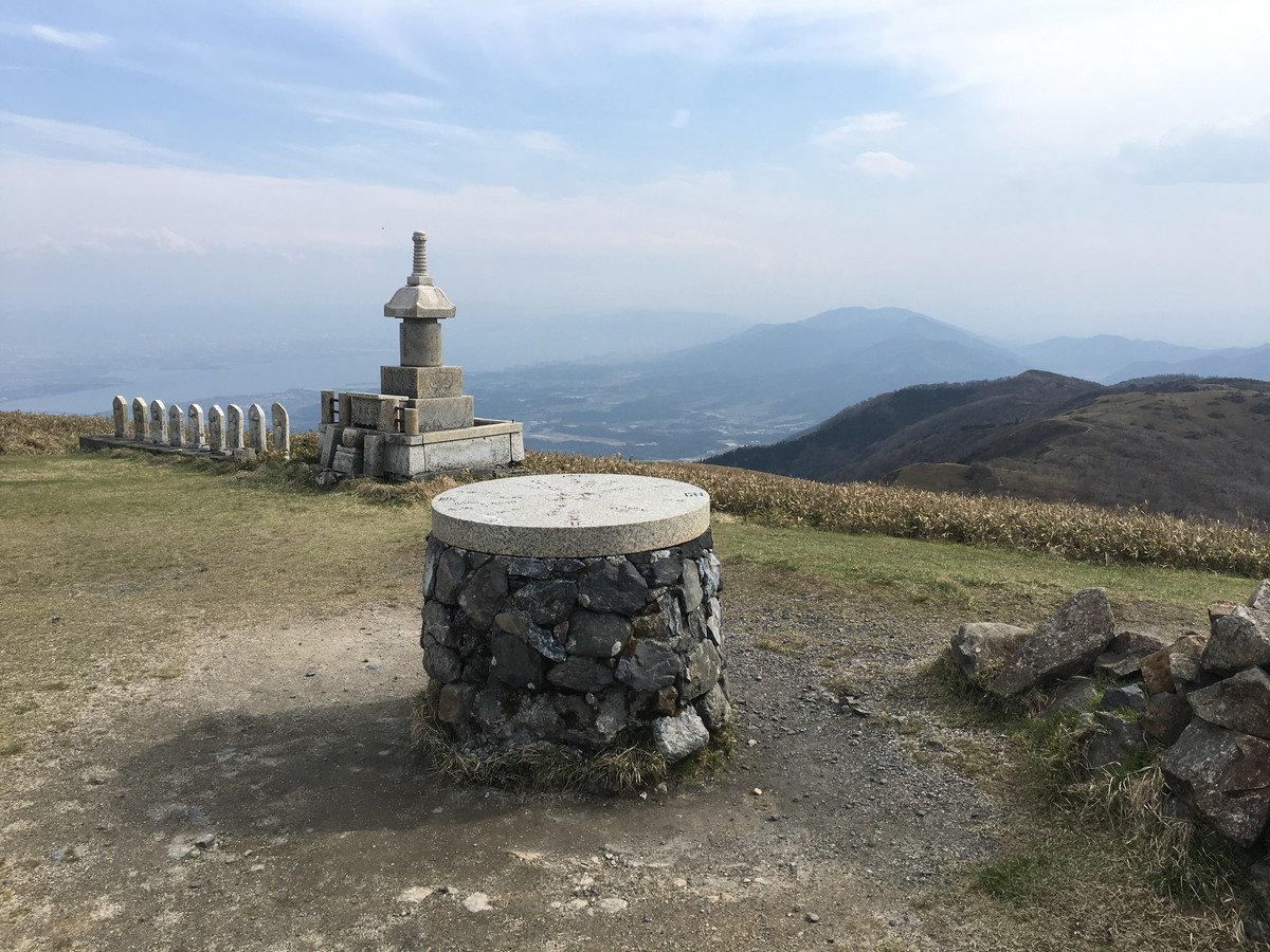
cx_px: 635
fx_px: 1064
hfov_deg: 61.7
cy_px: 476
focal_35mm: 29
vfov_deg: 48.2
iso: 25
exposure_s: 1/1350
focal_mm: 4.15
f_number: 2.2
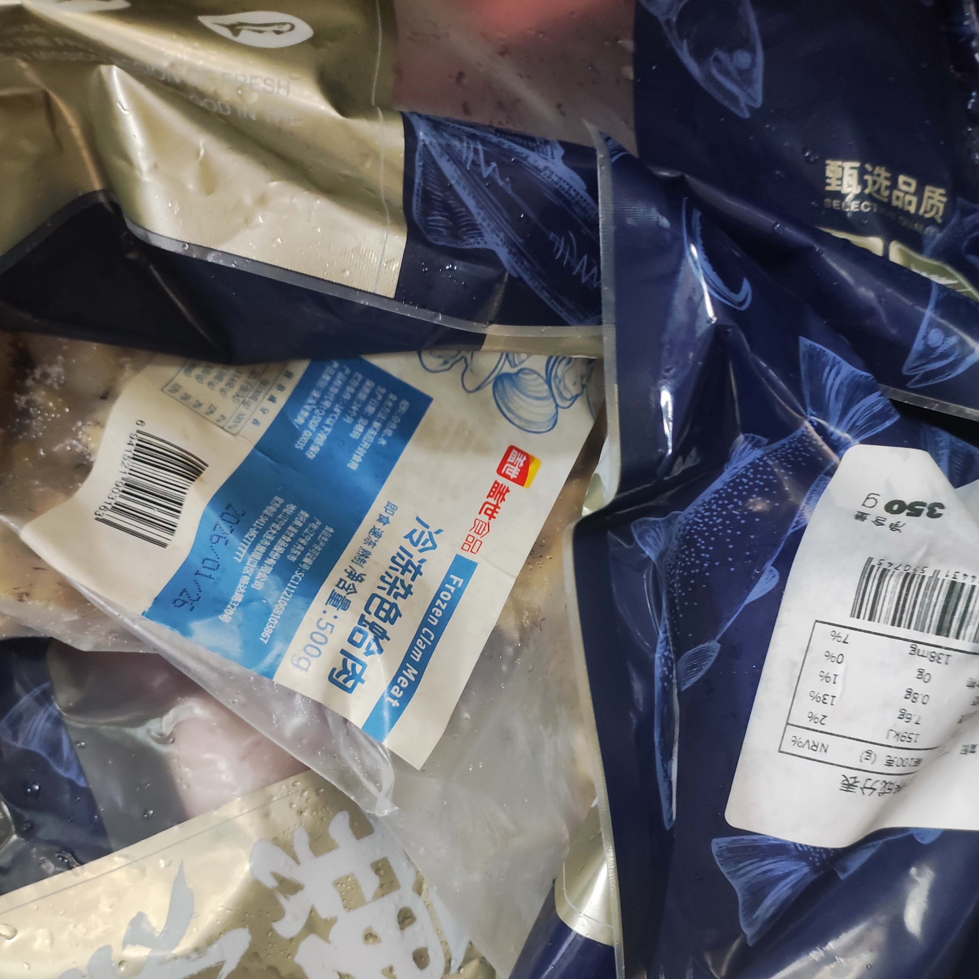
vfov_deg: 53.8
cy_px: 565
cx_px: 482
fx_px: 960
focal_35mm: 30
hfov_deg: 54.0
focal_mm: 4.74
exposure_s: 1/33
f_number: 1.79
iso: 1201
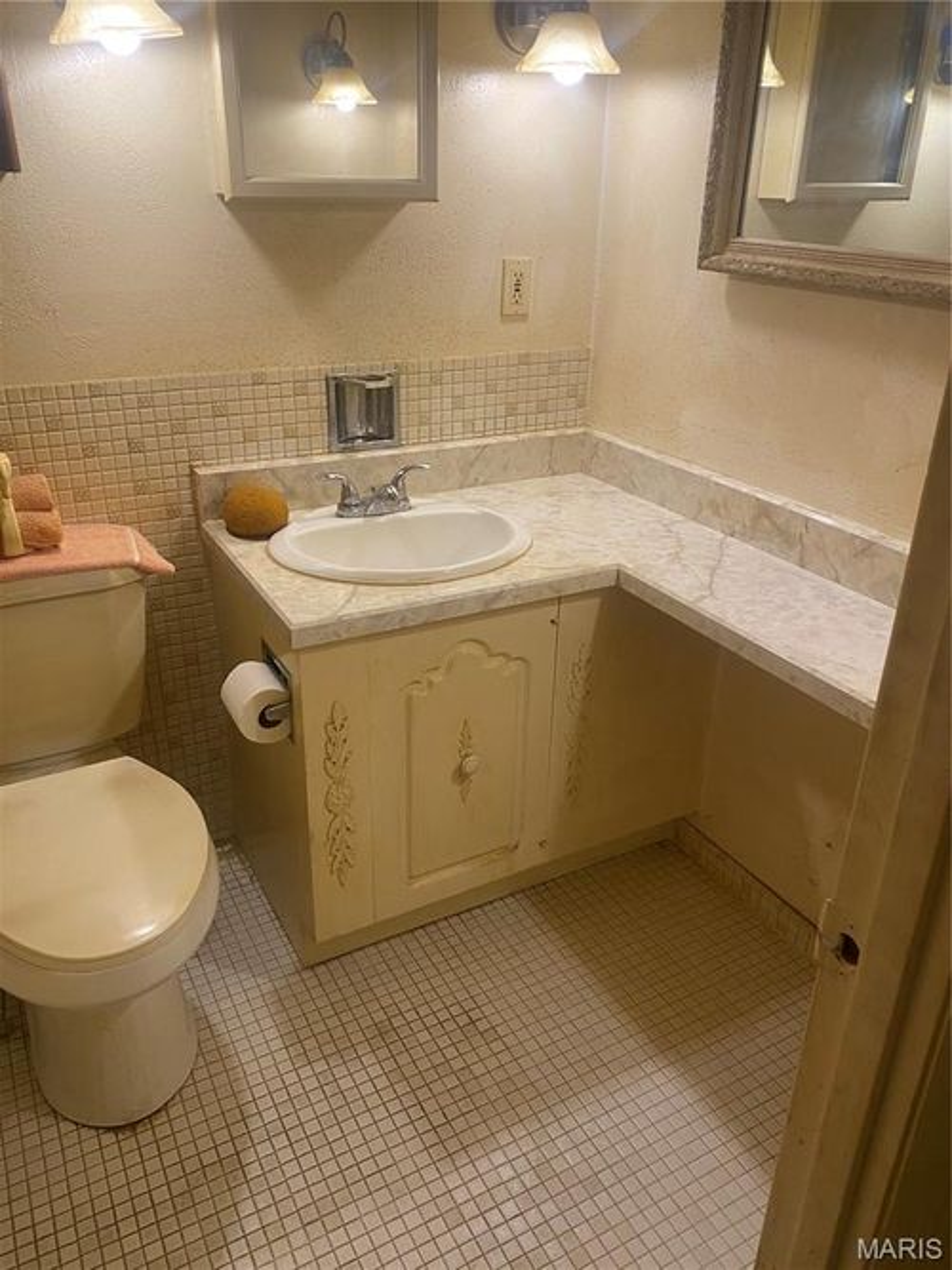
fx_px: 954
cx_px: 476
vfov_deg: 67.3
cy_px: 635
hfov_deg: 53.0
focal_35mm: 26
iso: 80
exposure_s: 1/60
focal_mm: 4.25
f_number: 1.8
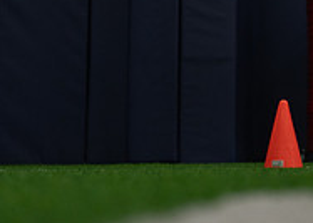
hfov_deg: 11.8
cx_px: 444
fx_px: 1465
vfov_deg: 8.6
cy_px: -67
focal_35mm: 165
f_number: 1.6
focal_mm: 50
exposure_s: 1/1000
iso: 1000
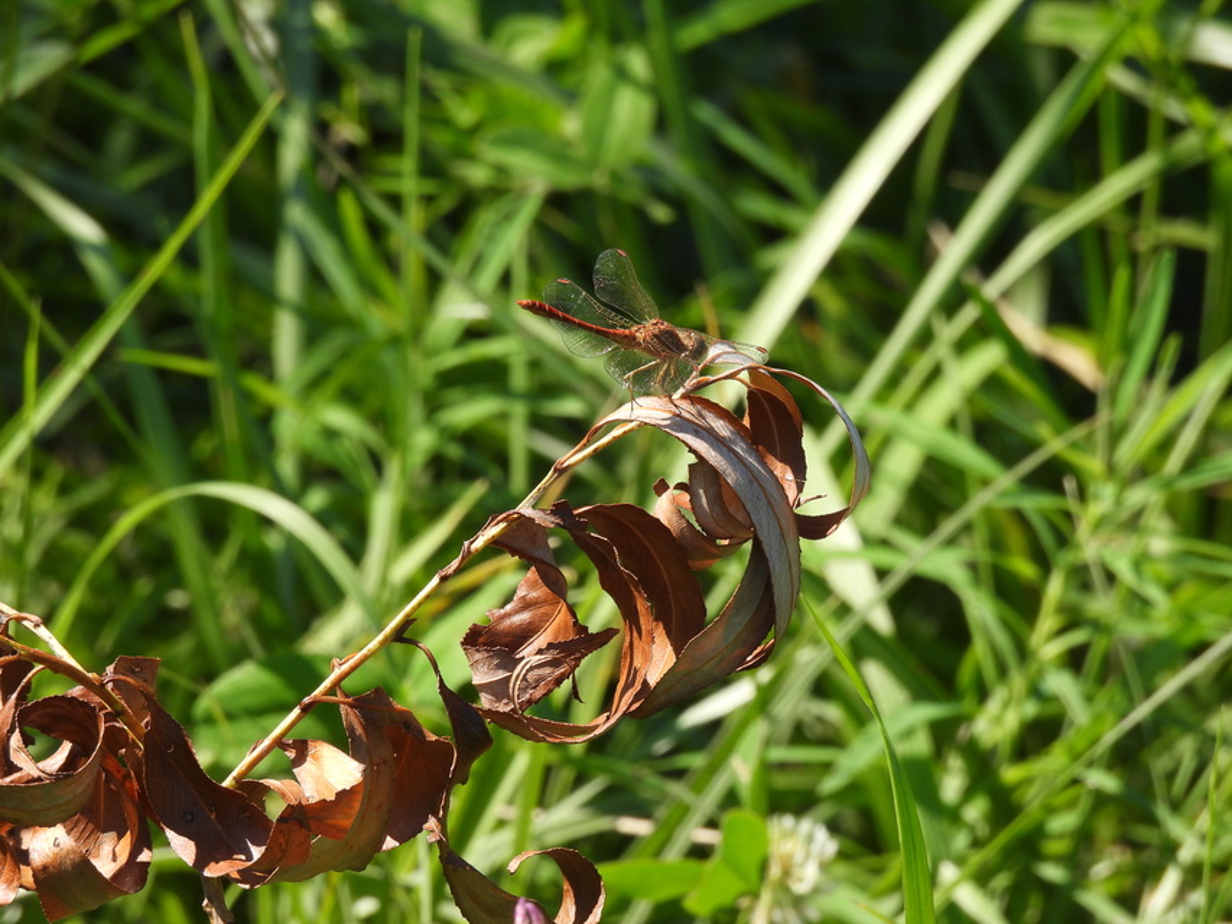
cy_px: 462
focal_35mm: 700
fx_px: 24917
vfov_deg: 2.1
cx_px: 616
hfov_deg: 2.8
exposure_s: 1/250
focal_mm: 125
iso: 100
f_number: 6.3
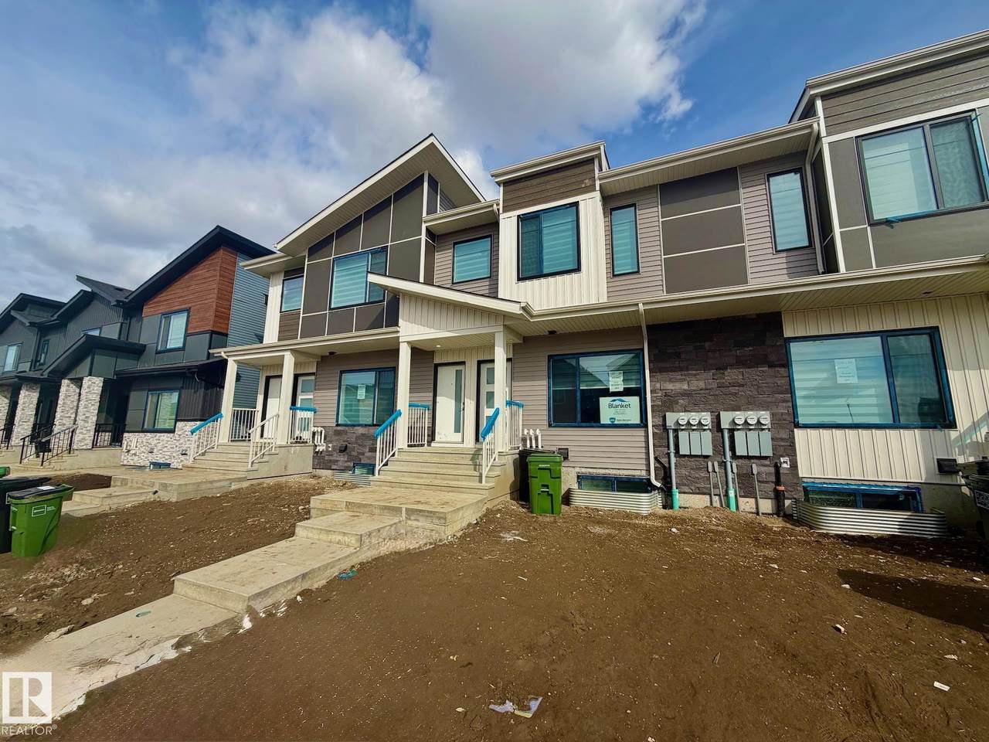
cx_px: 494
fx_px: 400
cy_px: 371
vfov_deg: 85.7
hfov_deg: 102.1
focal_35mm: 14
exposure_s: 1/928
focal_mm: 2.22
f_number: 2.2
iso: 20
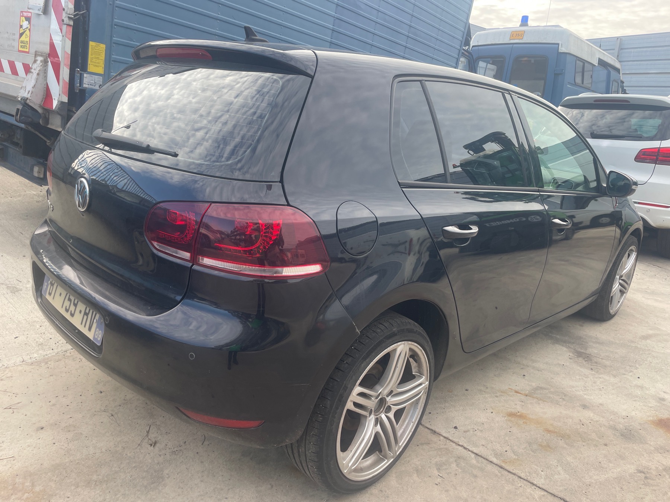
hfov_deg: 67.3
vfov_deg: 53.1
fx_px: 503
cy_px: 251
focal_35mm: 26
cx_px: 335
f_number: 1.6
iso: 32
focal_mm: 4.2
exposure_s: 1/396
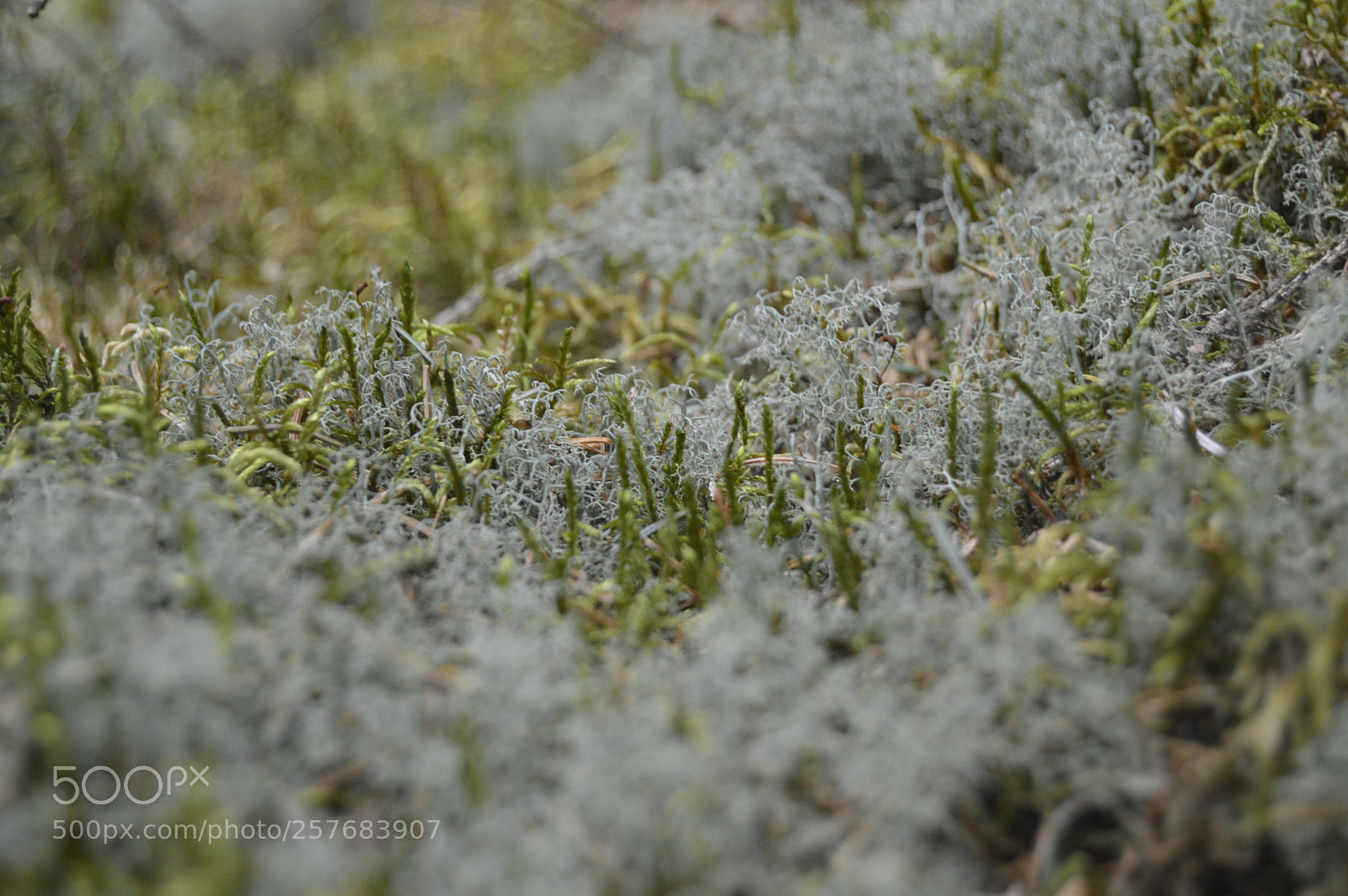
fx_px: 3087
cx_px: 674
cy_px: 448
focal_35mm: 82
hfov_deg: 24.6
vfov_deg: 16.5
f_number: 5.6
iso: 800
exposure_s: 1/60
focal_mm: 55
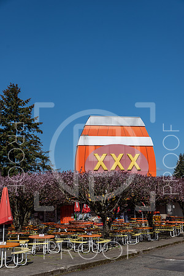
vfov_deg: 48.5
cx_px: 92
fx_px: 307
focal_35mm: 40
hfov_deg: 33.4
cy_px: 138
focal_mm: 40
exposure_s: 1/1250
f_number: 6.3
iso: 100
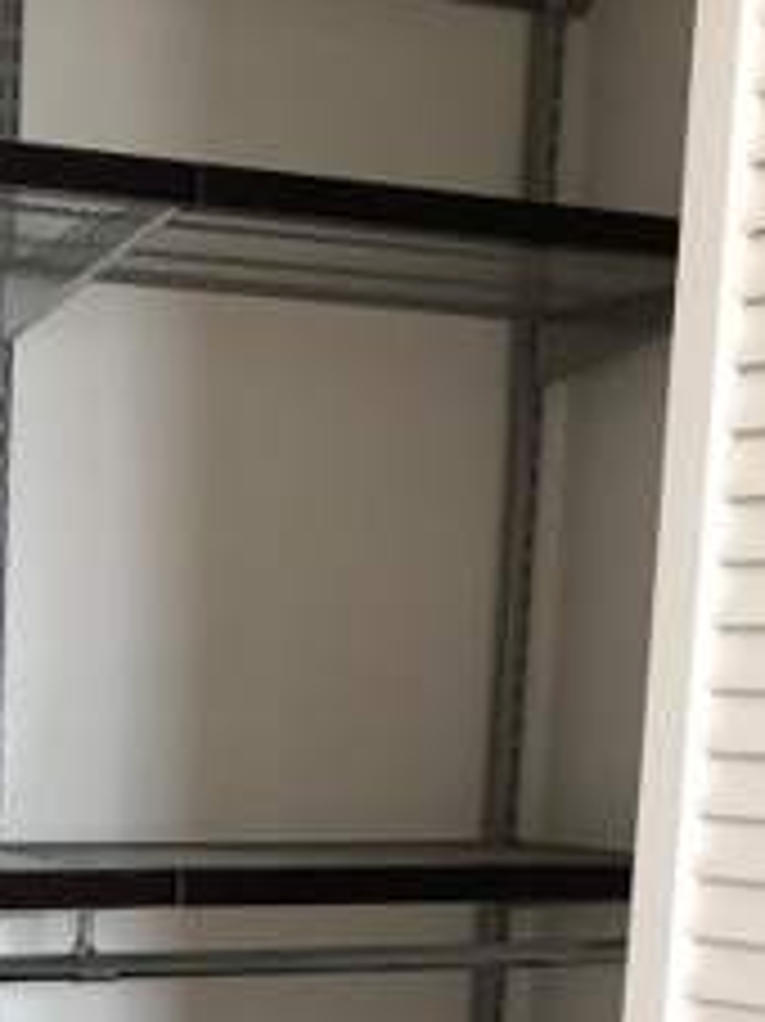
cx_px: 63
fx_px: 2330
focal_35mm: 79
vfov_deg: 22.8
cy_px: 1216
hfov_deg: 18.3
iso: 40
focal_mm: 3.99
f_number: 1.8
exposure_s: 1/20
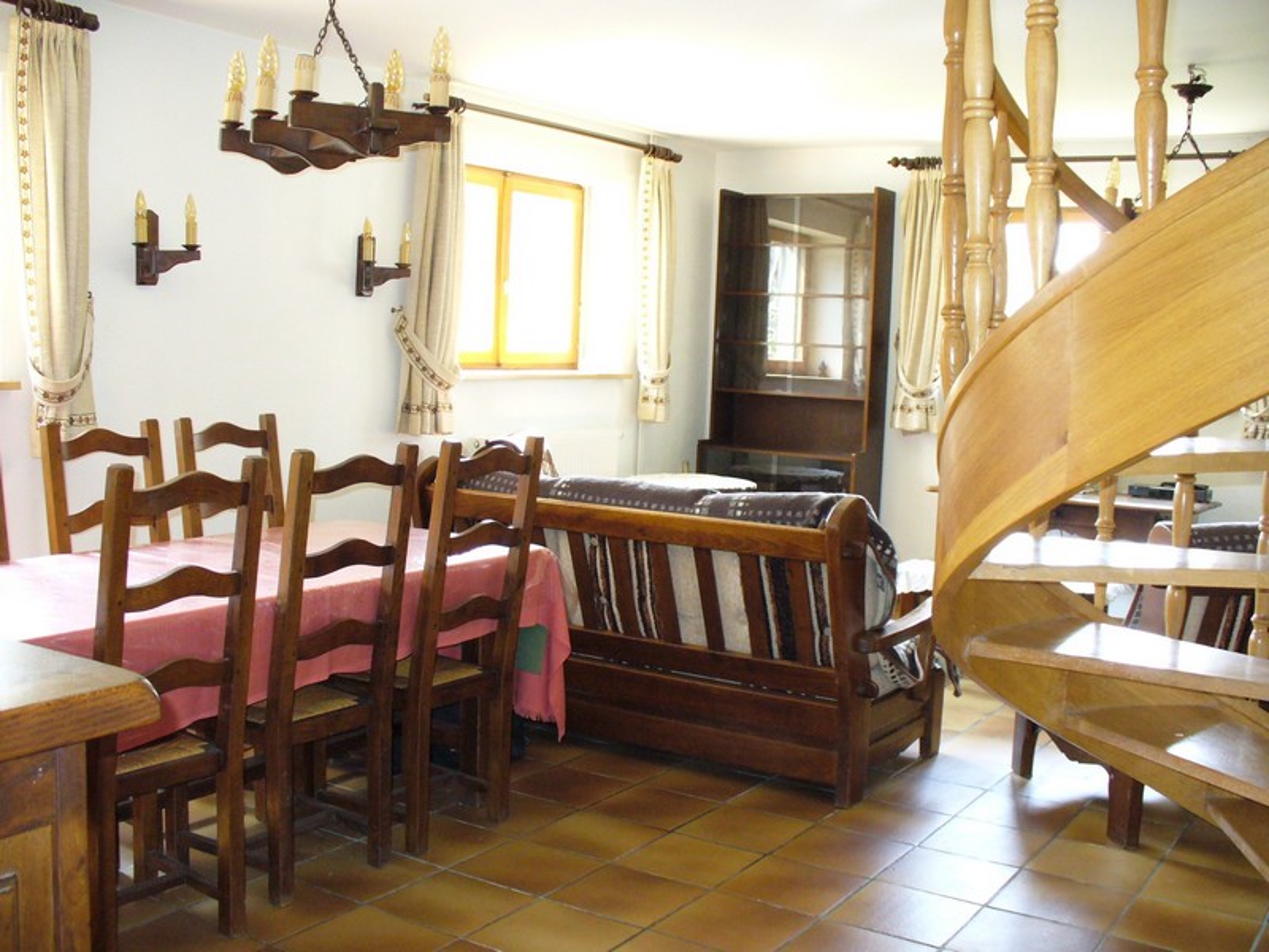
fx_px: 1356
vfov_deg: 38.7
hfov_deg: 50.1
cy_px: 476
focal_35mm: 37
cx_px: 634
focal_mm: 6.1
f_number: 2.8
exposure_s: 1/30
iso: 200
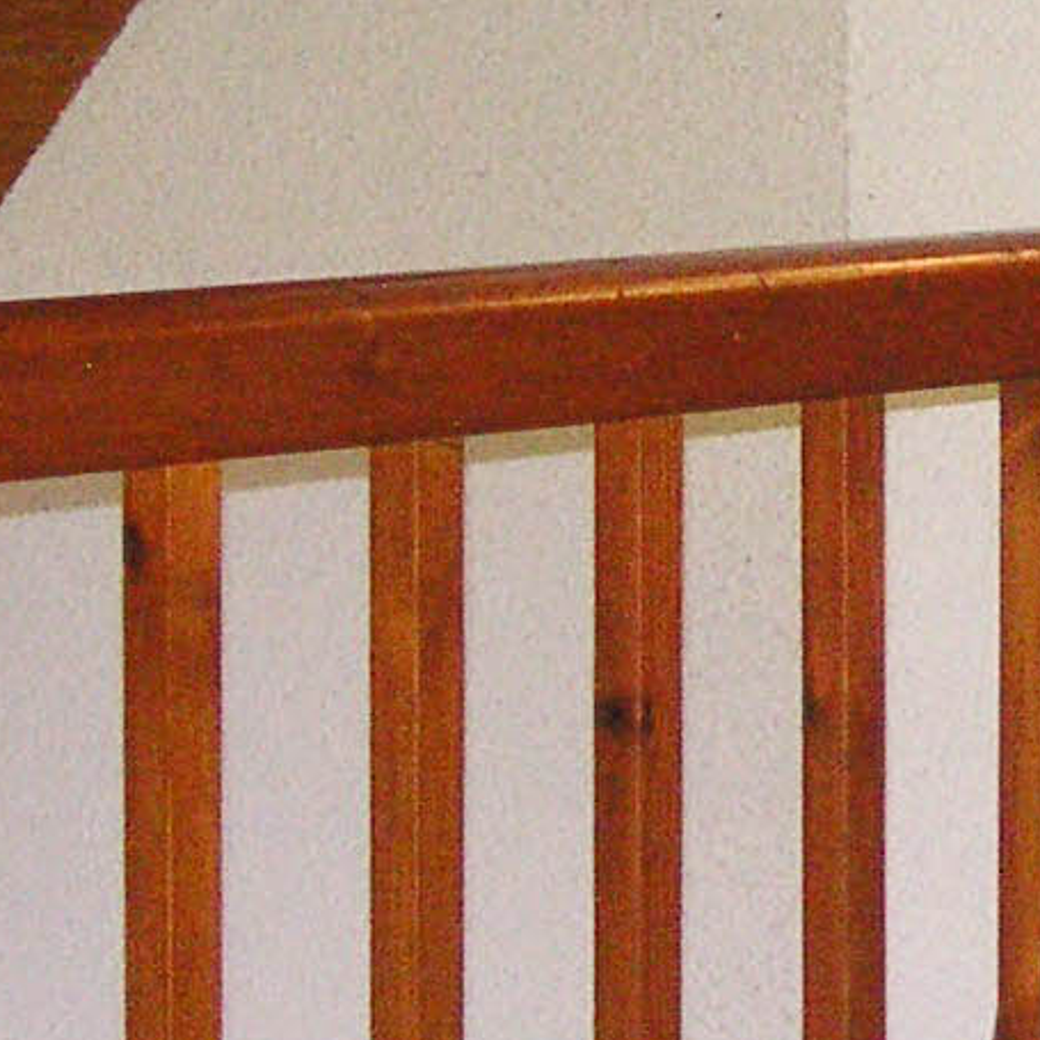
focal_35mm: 184
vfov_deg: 9.5
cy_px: 50
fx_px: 6254
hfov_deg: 9.2
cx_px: 1618
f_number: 2.8
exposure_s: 1/45
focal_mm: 6.1
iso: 160
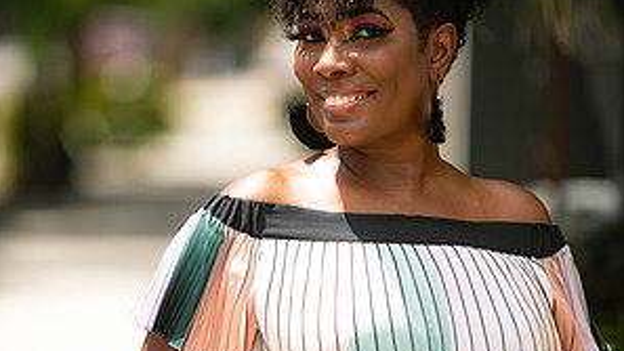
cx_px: 313
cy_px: 282
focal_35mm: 222
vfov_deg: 5.5
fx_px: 3673
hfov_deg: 9.7
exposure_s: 1/1250
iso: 160
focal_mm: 140
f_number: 2.8
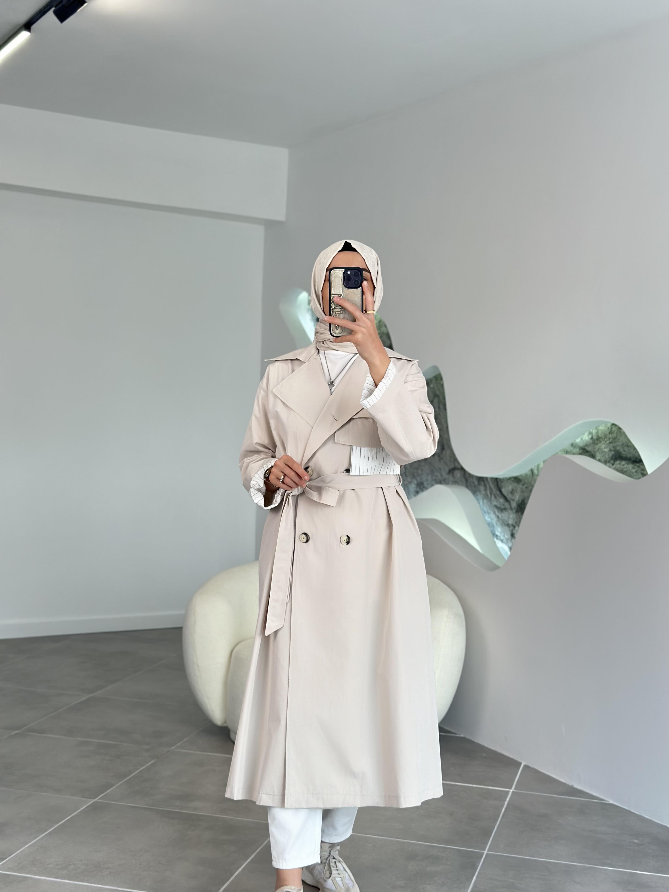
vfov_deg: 39.7
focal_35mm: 48
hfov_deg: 30.3
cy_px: 446
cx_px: 334
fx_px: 1237
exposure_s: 1/291
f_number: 1.78
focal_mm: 6.86
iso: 80
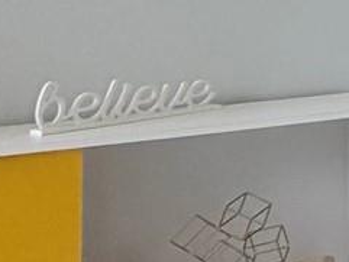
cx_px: 975
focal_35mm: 93
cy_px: -69
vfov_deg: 15.2
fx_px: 938
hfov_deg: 12.4
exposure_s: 1/120
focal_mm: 2.22
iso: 250
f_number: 2.2
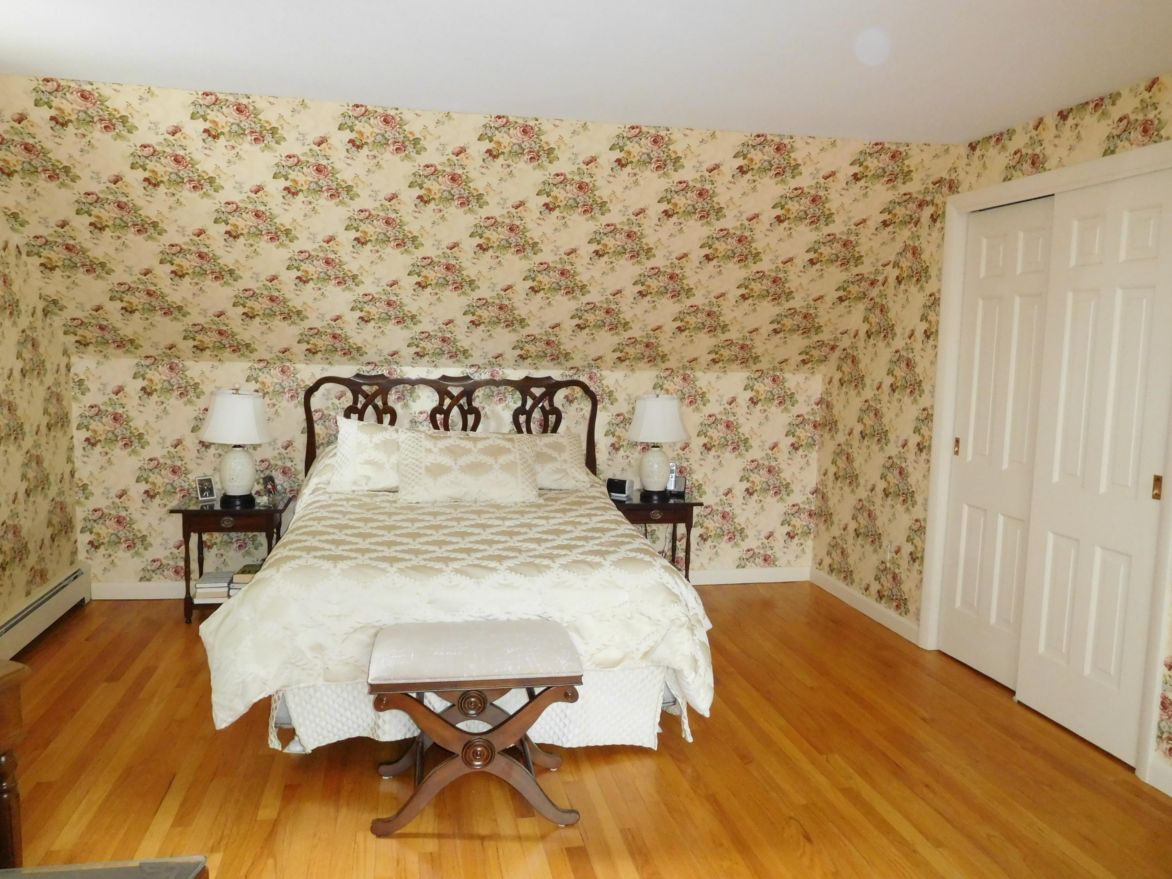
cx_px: 586
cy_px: 440
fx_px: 846
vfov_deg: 54.9
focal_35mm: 25
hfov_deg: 69.4
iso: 640
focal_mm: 4.5
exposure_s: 1/30
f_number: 3.4
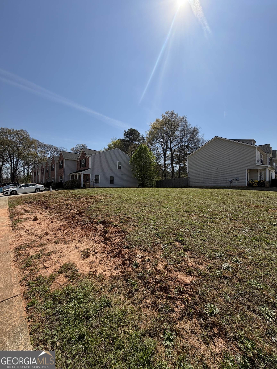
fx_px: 149
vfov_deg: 102.1
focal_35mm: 14
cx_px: 138
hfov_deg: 85.7
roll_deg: -0.2
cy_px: 184
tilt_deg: +1.5
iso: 20
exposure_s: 1/1368
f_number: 2.2
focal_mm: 2.22
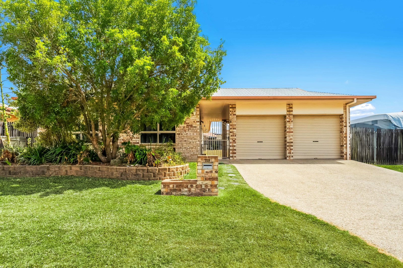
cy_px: 134
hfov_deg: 76.1
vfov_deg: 55.1
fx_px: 257
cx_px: 202
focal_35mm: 23
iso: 3200
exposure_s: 1/1600
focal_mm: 23
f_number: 9
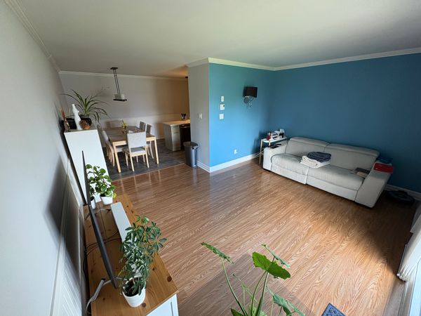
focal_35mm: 14
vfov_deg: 85.7
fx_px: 170
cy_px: 158
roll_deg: +0.1
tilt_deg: -21.6
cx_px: 210
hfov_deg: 102.1
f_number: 2.2
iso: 160
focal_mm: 2.22
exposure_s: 1/60
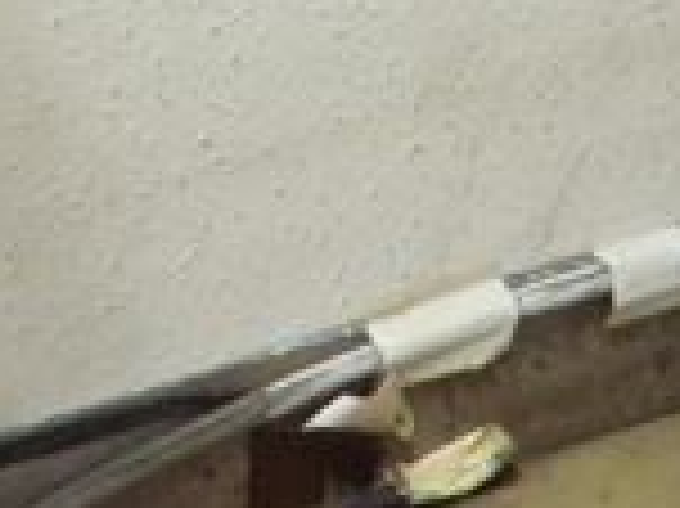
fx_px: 5849
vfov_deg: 4.8
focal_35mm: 298
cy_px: -836
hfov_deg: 6.3
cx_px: -1099
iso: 400
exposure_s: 1/15
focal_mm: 7.9
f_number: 3.2
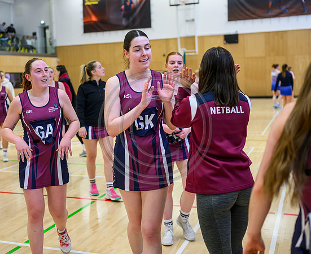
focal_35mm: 47
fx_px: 436
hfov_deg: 39.3
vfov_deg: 32.4
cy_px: 105
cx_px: 147
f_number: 1.8
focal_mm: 35
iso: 1250
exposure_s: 1/1250
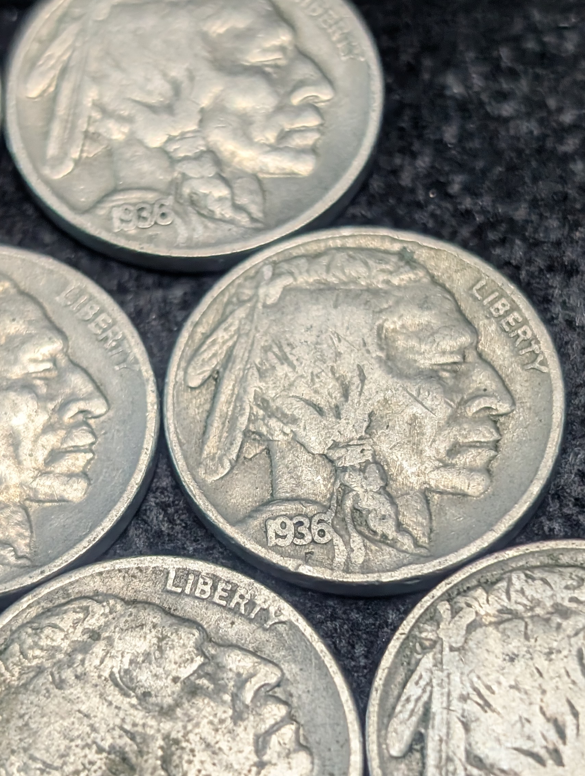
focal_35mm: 88
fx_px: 1978
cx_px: 312
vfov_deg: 22.2
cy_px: 467
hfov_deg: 16.8
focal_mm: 6.9
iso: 345
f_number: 1.68
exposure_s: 1/140
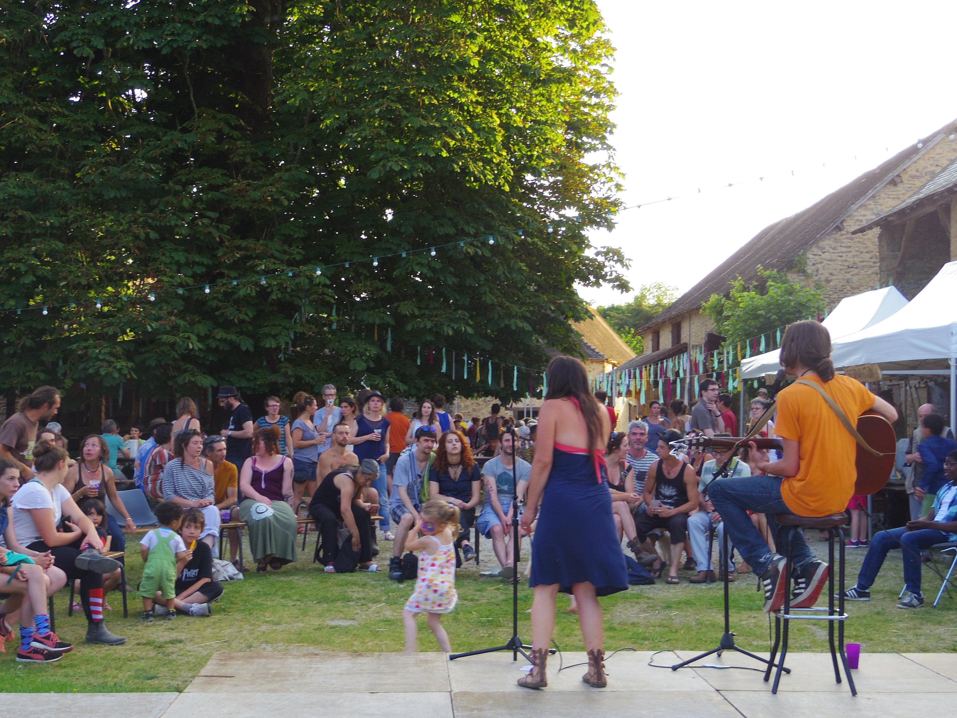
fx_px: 1548
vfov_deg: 26.1
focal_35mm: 56
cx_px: 471
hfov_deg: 34.4
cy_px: 372
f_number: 3.5
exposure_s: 1/60
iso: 100
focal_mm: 8.7
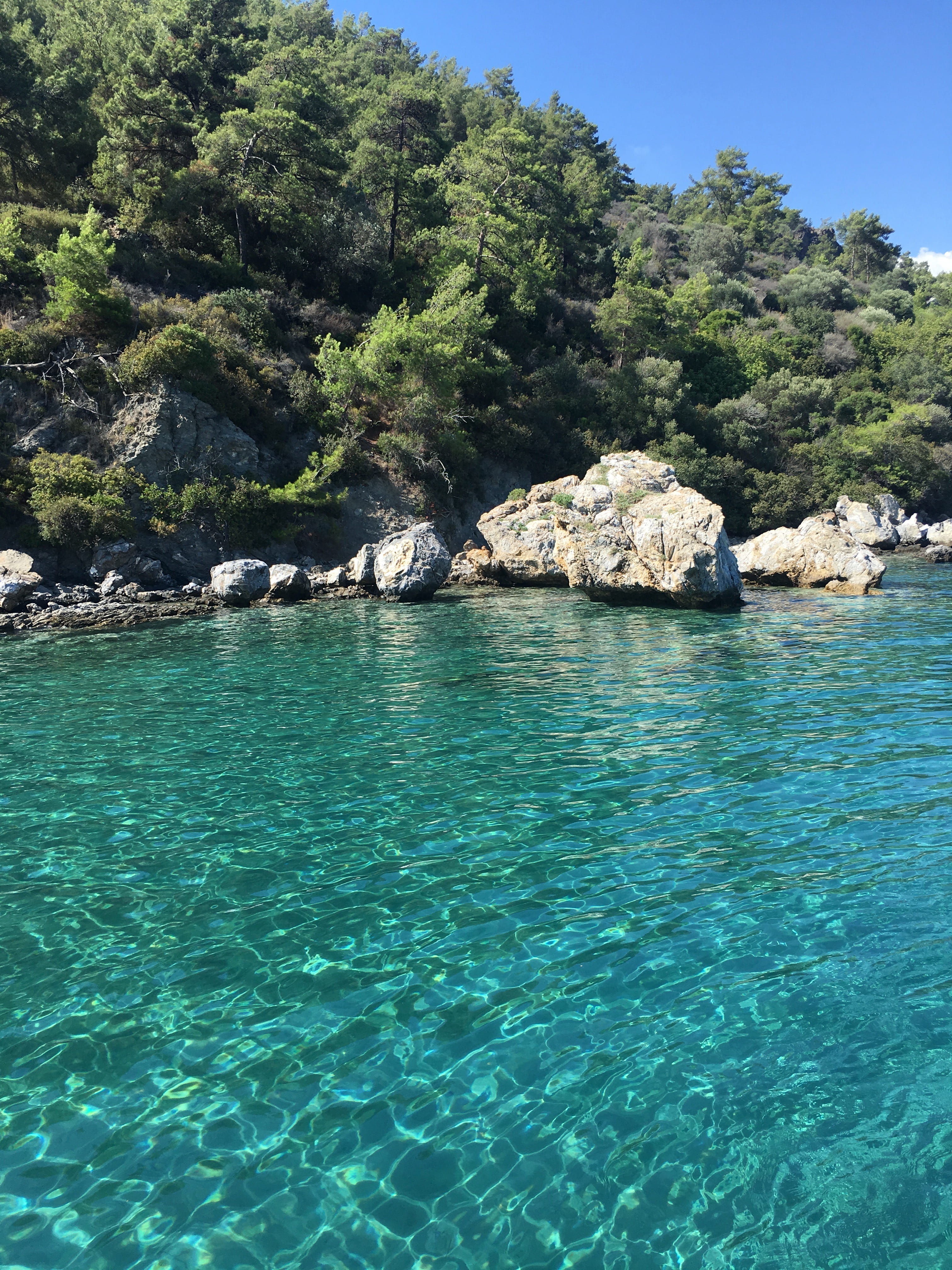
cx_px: 476
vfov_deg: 61.7
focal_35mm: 29
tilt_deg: -6.8
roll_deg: +2.1
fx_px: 1063
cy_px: 635
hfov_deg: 48.2
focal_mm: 4.15
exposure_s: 1/810
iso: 25
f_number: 2.2
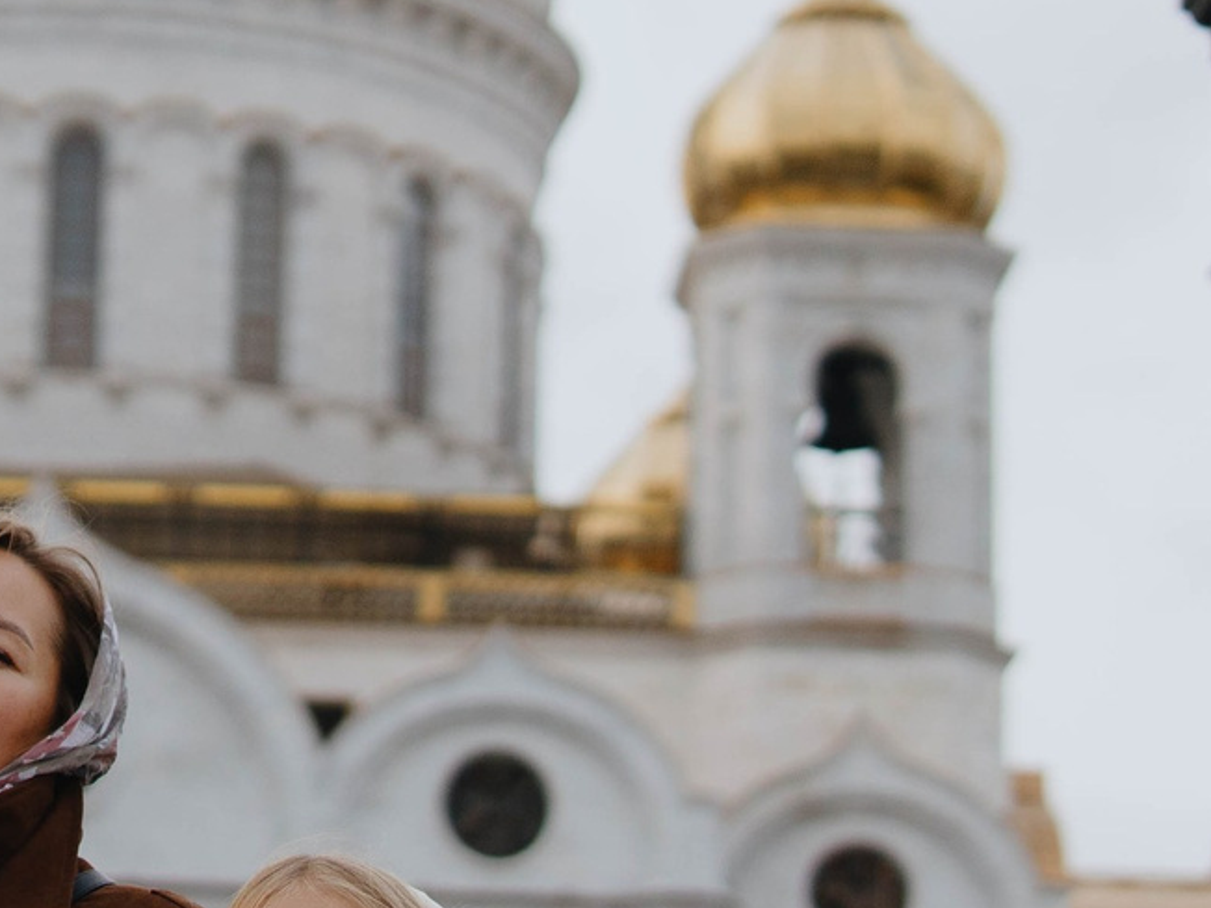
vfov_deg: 9.7
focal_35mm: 153
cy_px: 582
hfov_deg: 12.8
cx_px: 4
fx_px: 5353
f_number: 1.4
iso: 100
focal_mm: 27
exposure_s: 1/3200
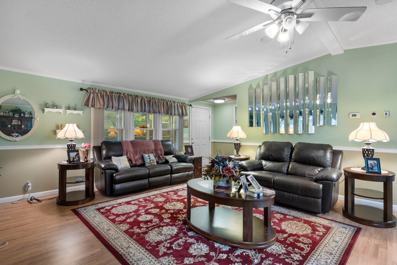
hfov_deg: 93.3
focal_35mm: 17
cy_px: 132
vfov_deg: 70.4
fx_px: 187
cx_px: 198
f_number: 4.8
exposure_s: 1/6
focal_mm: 11.5
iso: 100
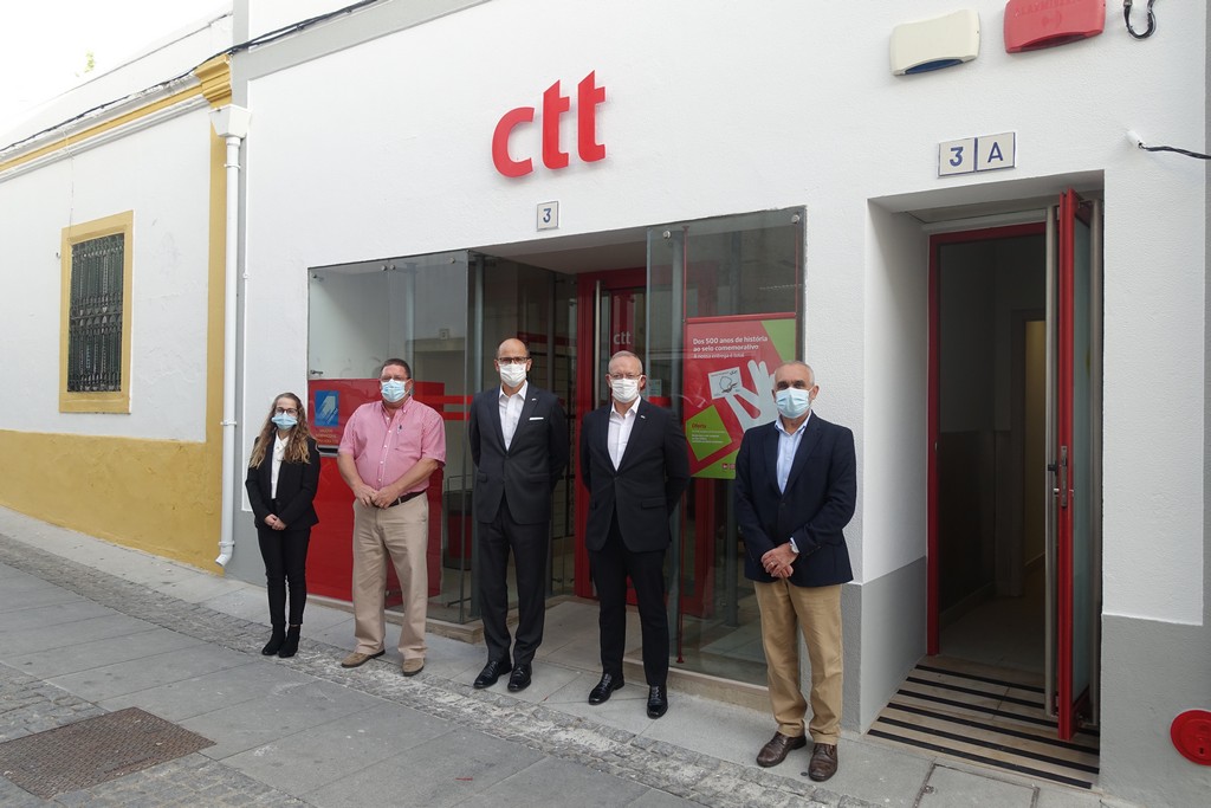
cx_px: 606
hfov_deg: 73.7
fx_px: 807
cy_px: 404
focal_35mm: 24
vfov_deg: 53.1
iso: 125
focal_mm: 8.8
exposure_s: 1/100
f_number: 4
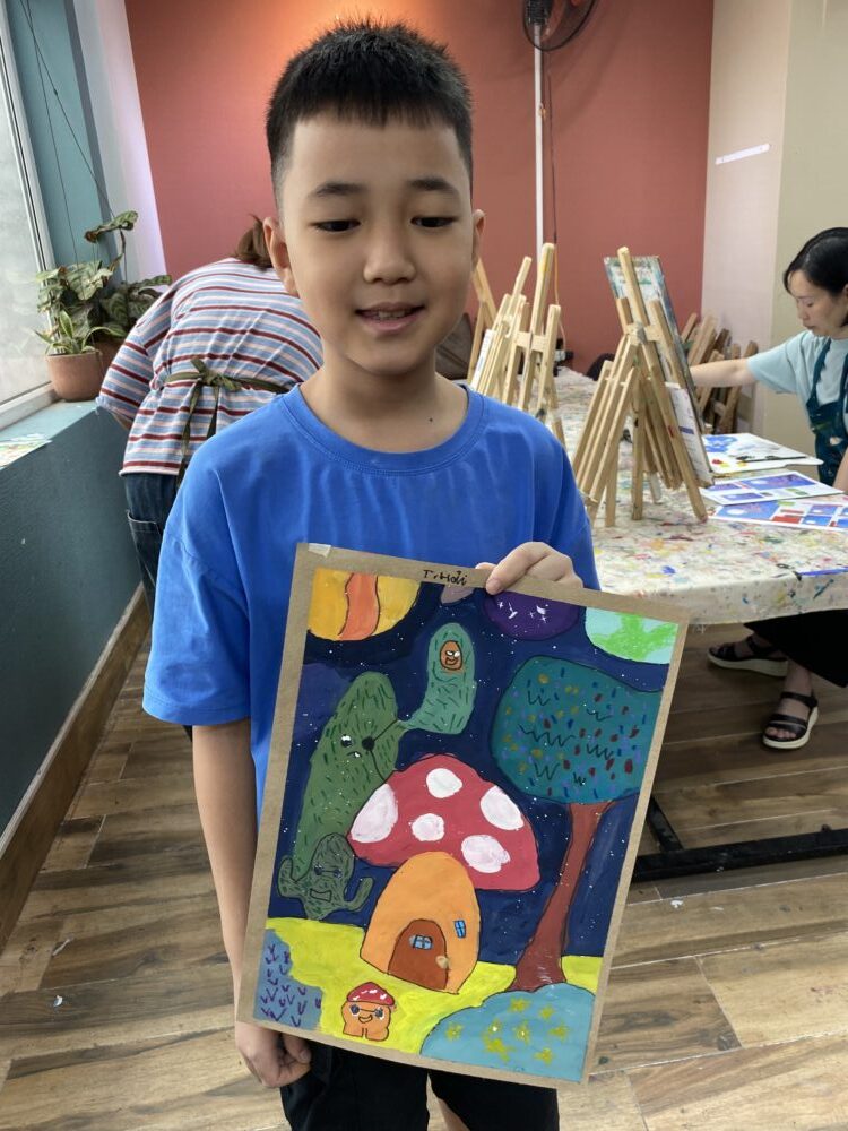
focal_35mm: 26
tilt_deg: -18.6
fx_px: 849
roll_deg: +3.2
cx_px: 424
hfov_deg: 53.1
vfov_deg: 67.3
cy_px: 566
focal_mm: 4.25
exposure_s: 1/100
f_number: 1.8
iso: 80
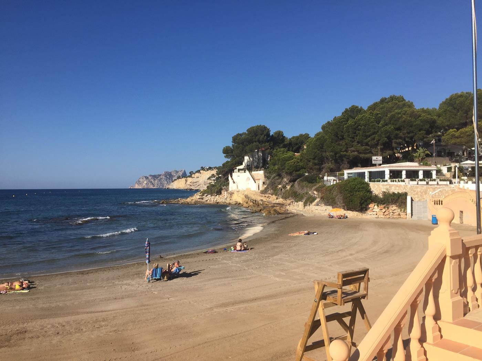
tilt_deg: +1.8
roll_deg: -0.9
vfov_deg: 48.2
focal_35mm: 29
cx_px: 241
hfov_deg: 61.7
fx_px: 404
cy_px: 180
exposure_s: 1/2475
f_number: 2.2
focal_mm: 4.15
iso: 32
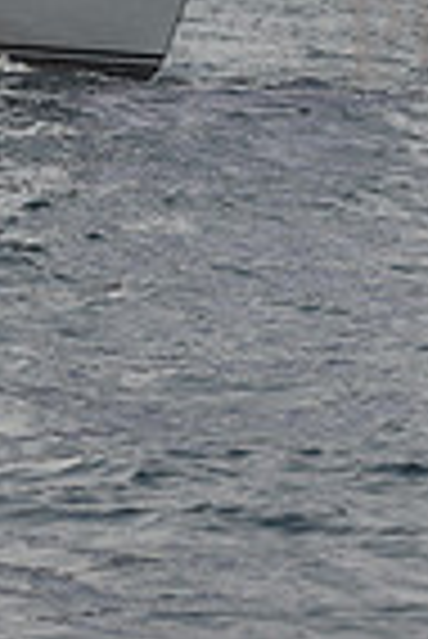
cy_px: -657
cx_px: 110
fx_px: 7276
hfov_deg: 3.4
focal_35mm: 409
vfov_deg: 4.9
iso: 250
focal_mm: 100
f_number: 9
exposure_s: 1/1250
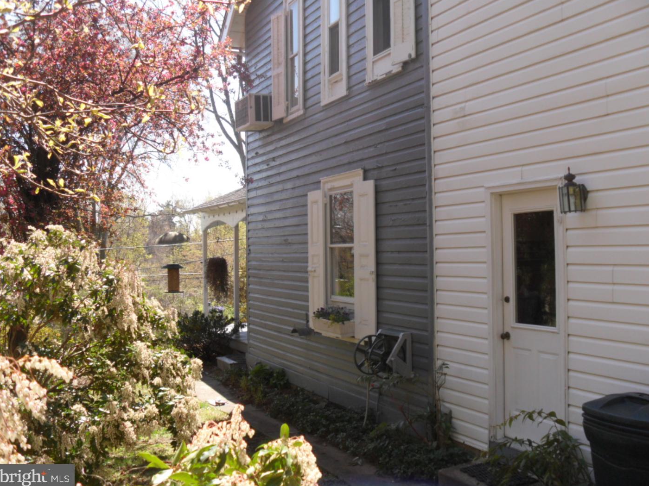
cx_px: 327
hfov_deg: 51.4
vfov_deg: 39.7
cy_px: 241
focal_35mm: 36
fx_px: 675
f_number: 3
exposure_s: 1/500
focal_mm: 6.3
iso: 80
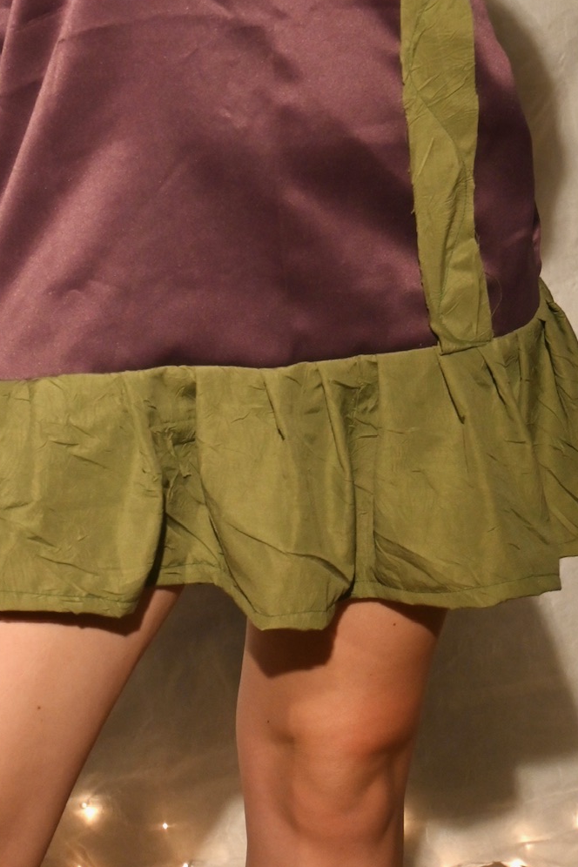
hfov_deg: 12.1
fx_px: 2715
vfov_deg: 17.4
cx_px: 238
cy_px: -124
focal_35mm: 113
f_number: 5
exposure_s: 1/125
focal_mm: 32.5
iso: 640
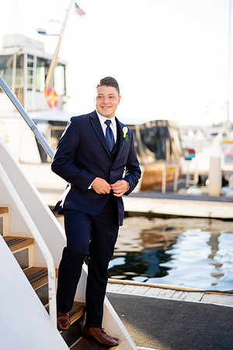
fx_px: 485
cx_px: 116
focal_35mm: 50
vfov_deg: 39.6
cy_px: 175
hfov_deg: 27.0
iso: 160
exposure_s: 1/1600
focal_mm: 50
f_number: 1.4
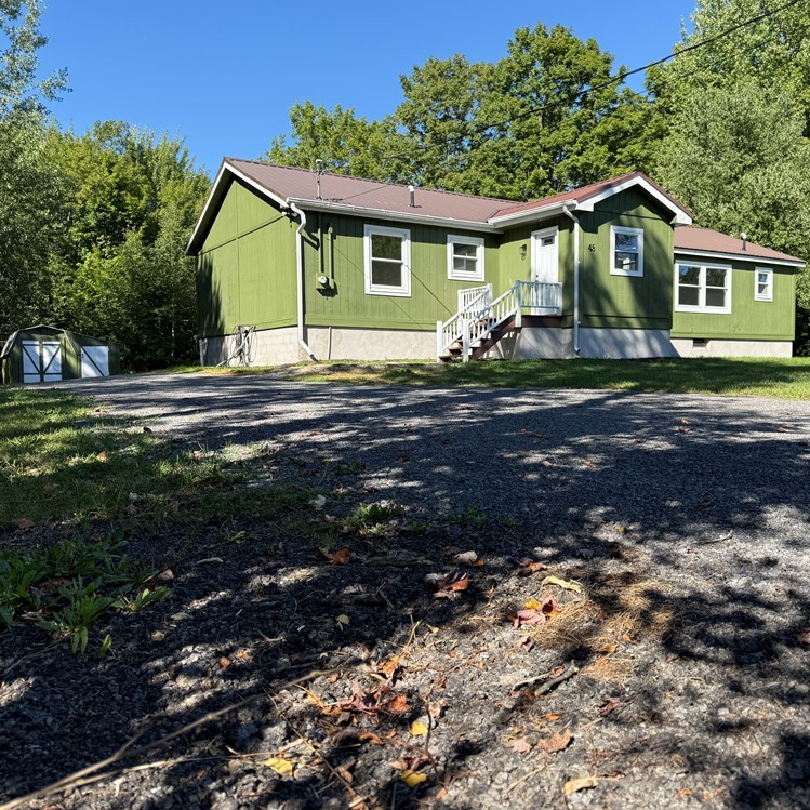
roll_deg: +0.8
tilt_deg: -2.2
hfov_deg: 55.3
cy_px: 403
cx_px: 477
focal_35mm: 29
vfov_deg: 55.6
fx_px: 768
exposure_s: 1/1949
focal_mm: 6.76
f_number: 1.78
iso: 80
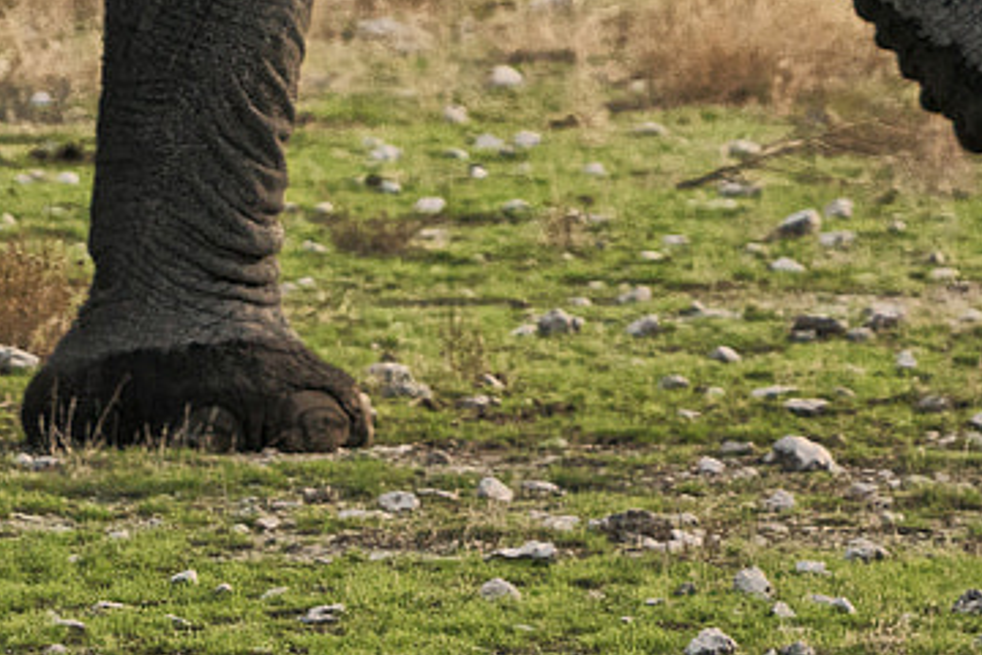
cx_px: 265
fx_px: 29676
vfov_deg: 1.3
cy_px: -613
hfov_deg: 1.9
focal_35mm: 1088
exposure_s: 1/2000
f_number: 8
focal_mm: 245
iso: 1600
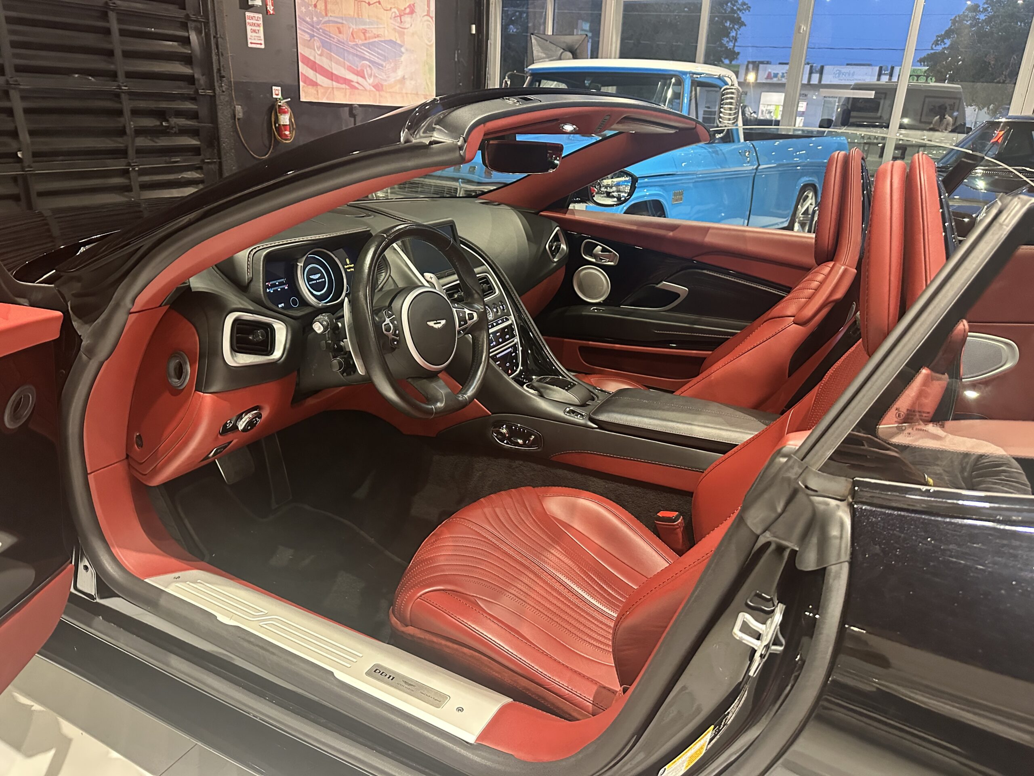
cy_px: 388
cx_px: 517
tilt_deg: -19.0
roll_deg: -2.4
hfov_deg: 71.6
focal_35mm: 24
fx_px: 717
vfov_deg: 56.8
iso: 640
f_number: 1.78
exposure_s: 1/60
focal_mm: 6.86
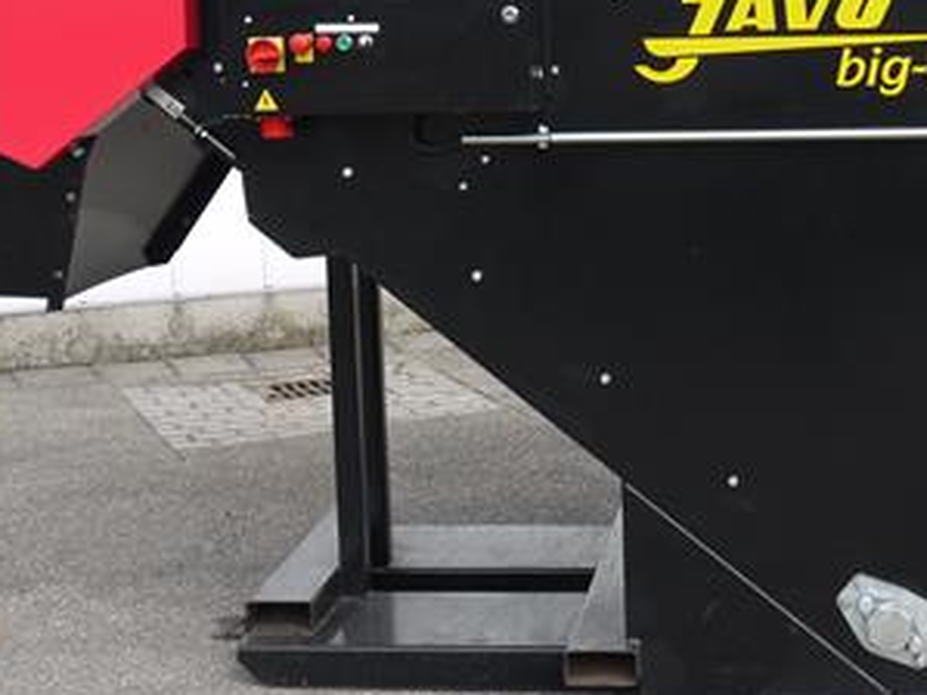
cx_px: 707
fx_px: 2061
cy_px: 239
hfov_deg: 25.0
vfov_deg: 19.1
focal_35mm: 77
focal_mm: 18
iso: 100
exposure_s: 1/200
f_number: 6.3
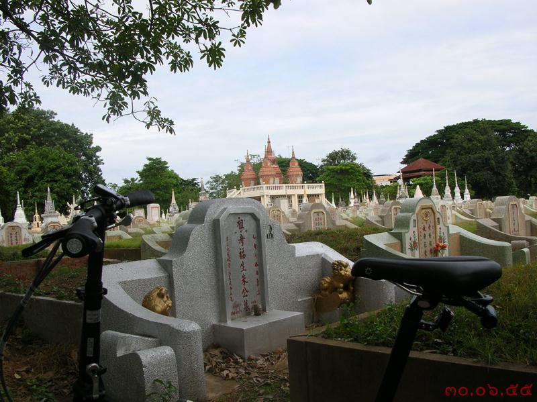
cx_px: 268
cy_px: 201
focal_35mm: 35
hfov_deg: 52.7
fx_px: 543
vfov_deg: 40.7
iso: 50
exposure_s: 1/214
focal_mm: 5.8
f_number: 5.6
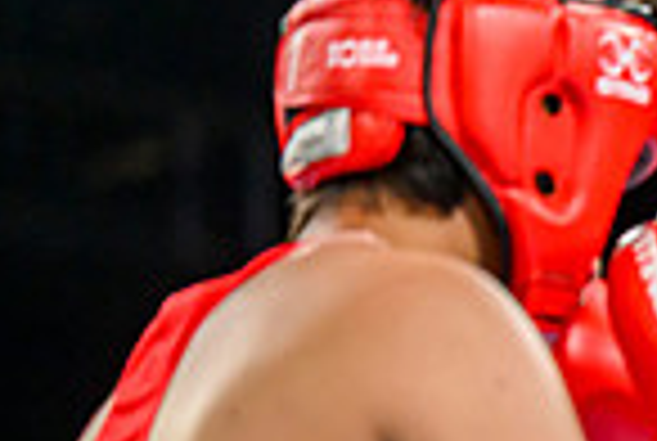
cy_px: 601
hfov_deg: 4.3
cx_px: 1300
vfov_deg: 2.9
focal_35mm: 476
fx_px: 8705
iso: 2000
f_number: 3.2
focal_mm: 120
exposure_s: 1/1600
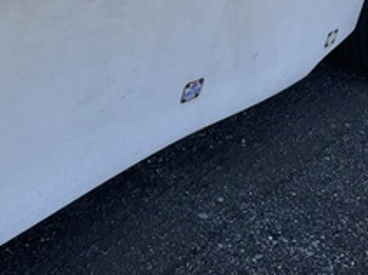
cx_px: 141
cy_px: 21
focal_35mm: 55
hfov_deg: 34.8
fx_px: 584
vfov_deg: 25.6
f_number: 1.8
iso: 25
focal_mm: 3
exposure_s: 1/540
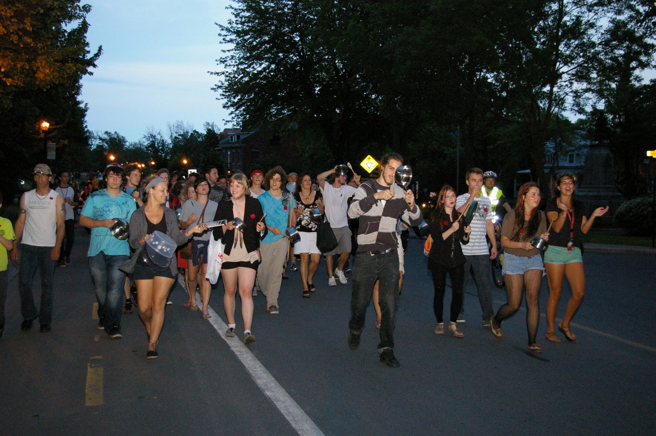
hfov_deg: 42.4
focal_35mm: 46
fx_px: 847
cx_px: 328
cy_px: 218
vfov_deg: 28.9
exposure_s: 1/60
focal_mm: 31
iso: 1600
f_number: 4
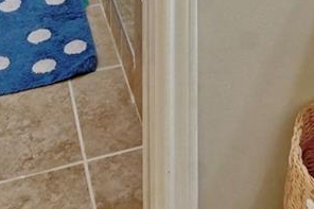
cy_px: -463
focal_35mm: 97
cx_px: 266
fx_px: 846
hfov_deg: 20.7
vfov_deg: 9.8
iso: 400
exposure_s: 1/10
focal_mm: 14
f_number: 8
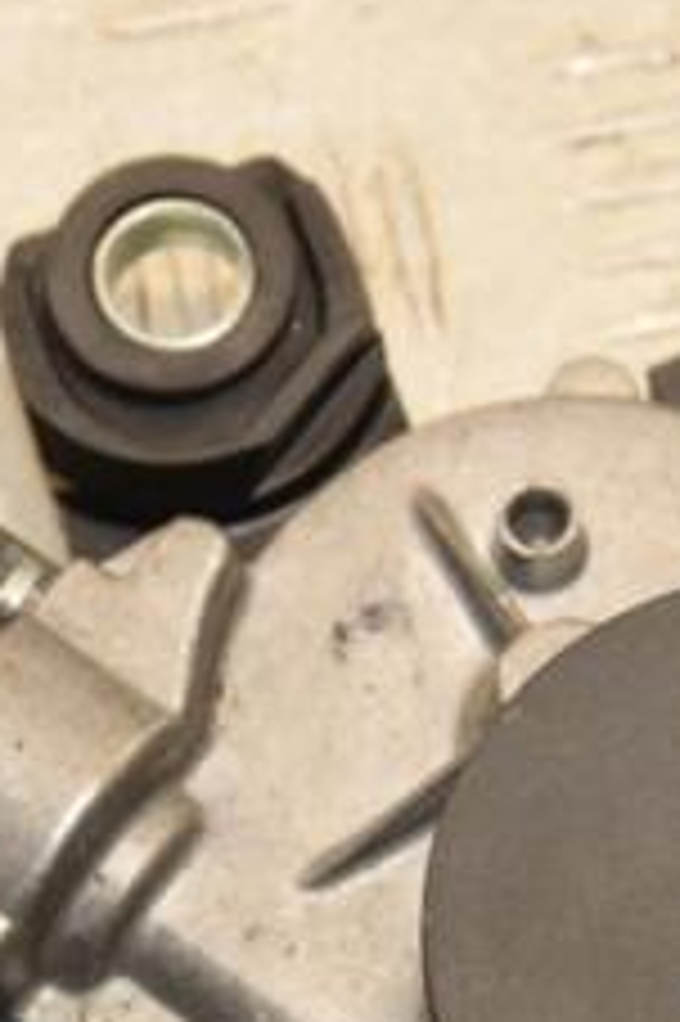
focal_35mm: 230
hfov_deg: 6.0
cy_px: 797
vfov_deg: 8.9
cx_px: 293
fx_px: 6526
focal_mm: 58
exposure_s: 1/200
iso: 800
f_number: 8
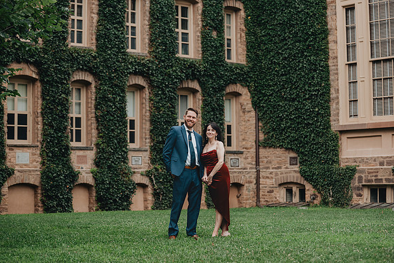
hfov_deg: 25.9
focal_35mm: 78
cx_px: 198
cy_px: 128
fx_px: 857
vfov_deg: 17.4
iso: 800
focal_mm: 70
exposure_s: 1/1000
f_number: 2.8
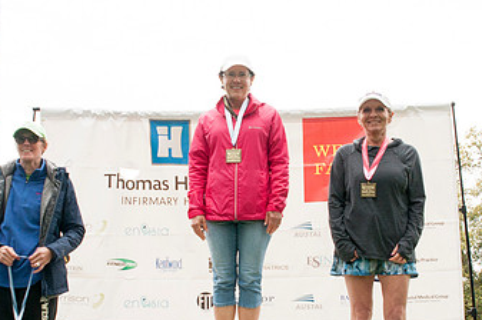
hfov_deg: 32.4
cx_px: 233
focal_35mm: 62
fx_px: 829
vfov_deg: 21.7
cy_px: 225
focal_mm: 24
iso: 800
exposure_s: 1/160
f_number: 5.6
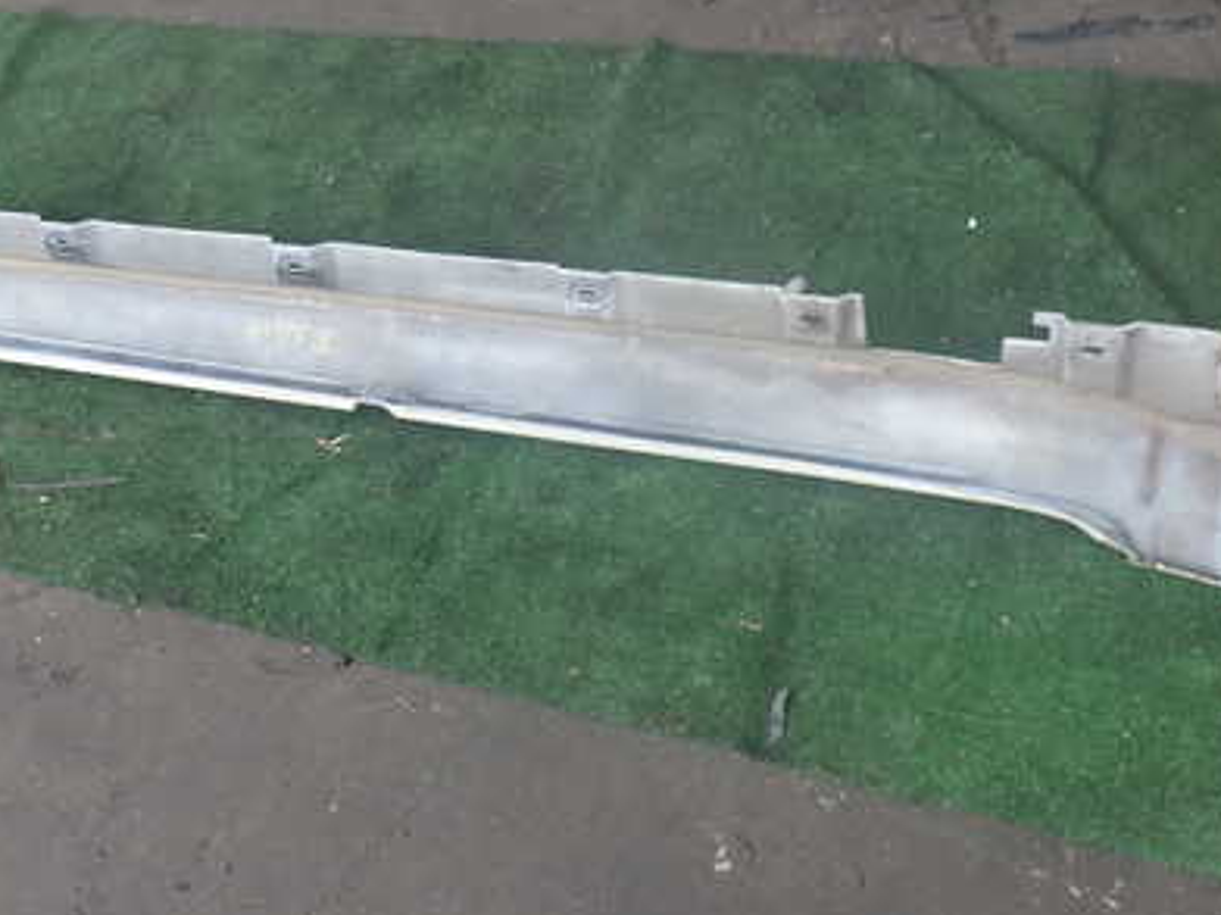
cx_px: 403
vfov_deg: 31.3
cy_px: 315
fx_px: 1622
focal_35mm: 46
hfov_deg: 40.7
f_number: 3.2
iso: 100
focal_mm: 5.4
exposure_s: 1/160
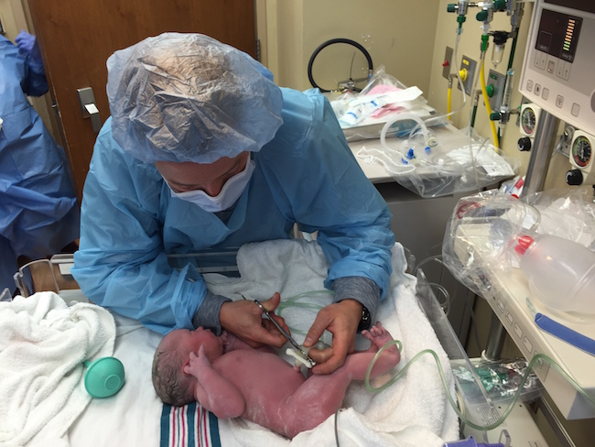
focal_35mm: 29
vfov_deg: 48.3
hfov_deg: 61.6
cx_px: 298
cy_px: 224
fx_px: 499
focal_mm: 4.15
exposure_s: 1/60
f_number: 2.2
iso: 32
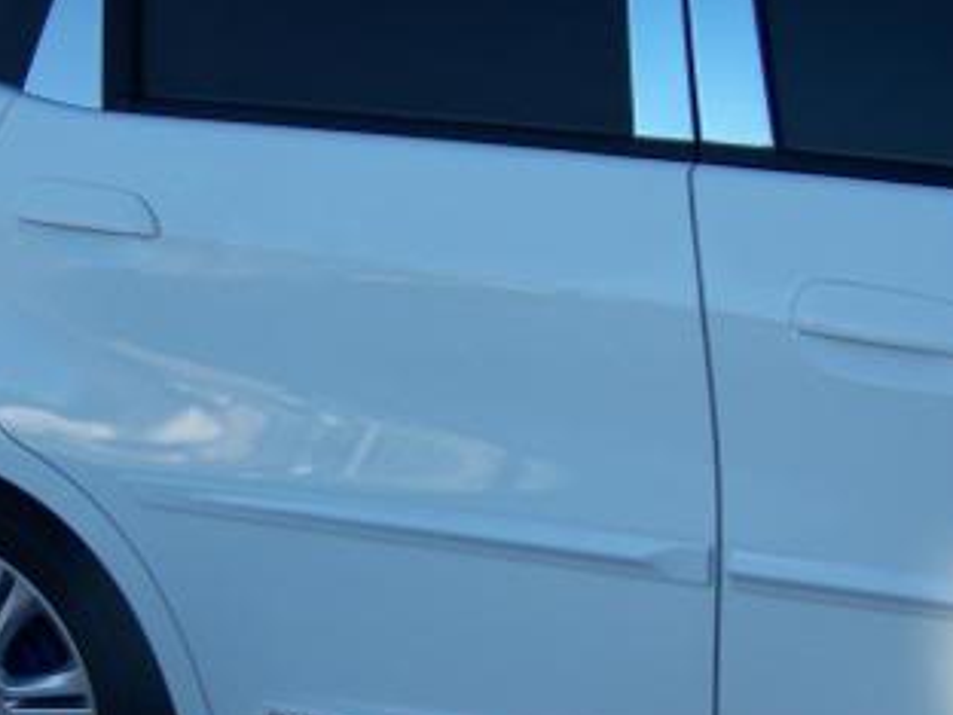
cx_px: 409
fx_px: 2147
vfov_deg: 18.8
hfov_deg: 25.0
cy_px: 513
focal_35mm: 78
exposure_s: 1/320
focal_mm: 6.3
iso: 80
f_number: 2.8
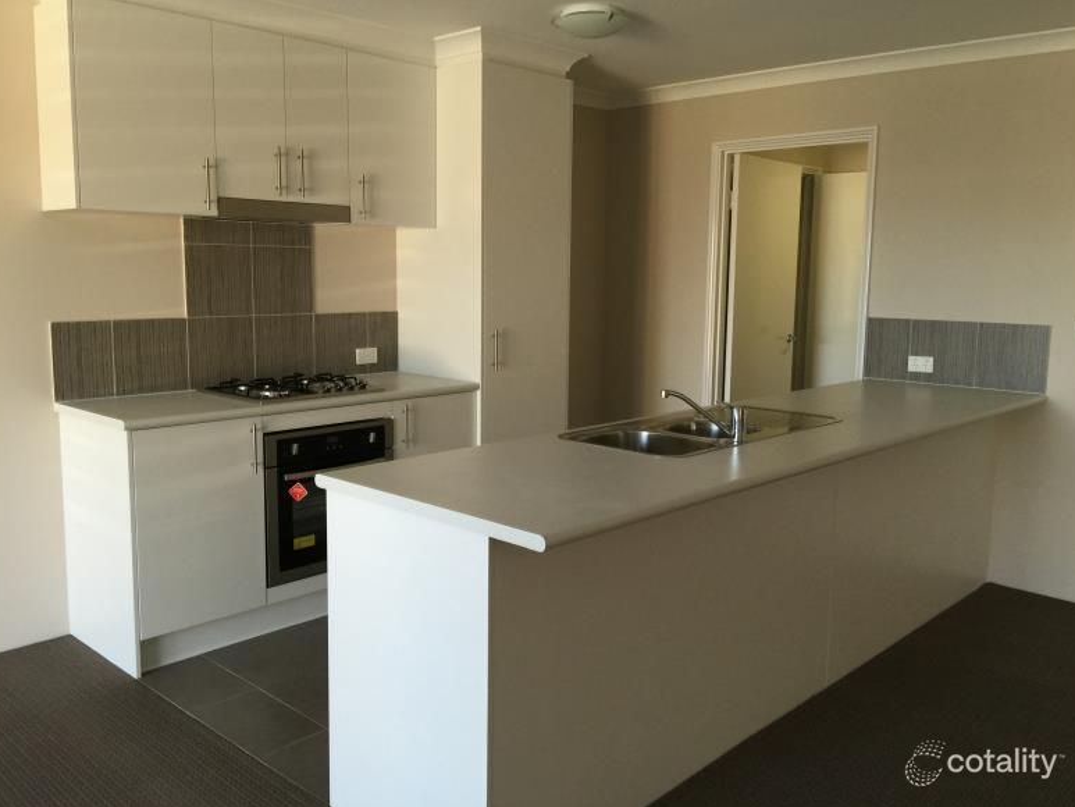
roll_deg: -0.8
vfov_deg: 46.8
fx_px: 932
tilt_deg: -7.8
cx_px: 538
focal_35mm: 30
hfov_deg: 60.0
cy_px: 394
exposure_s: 1/30
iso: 50
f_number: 2.2
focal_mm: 4.15
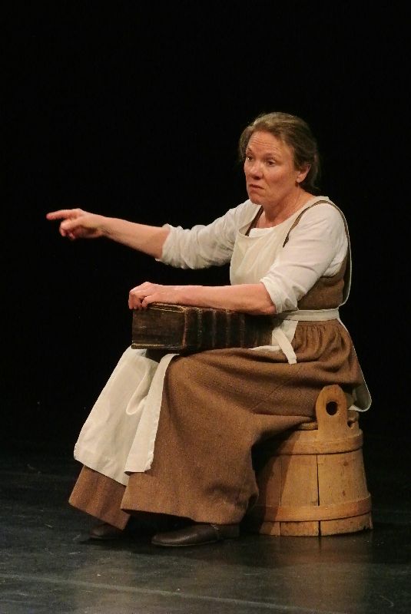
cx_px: 206
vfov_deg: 11.5
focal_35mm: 179
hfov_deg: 7.7
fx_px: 3059
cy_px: 307
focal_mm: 66.4
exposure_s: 1/100
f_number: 6.3
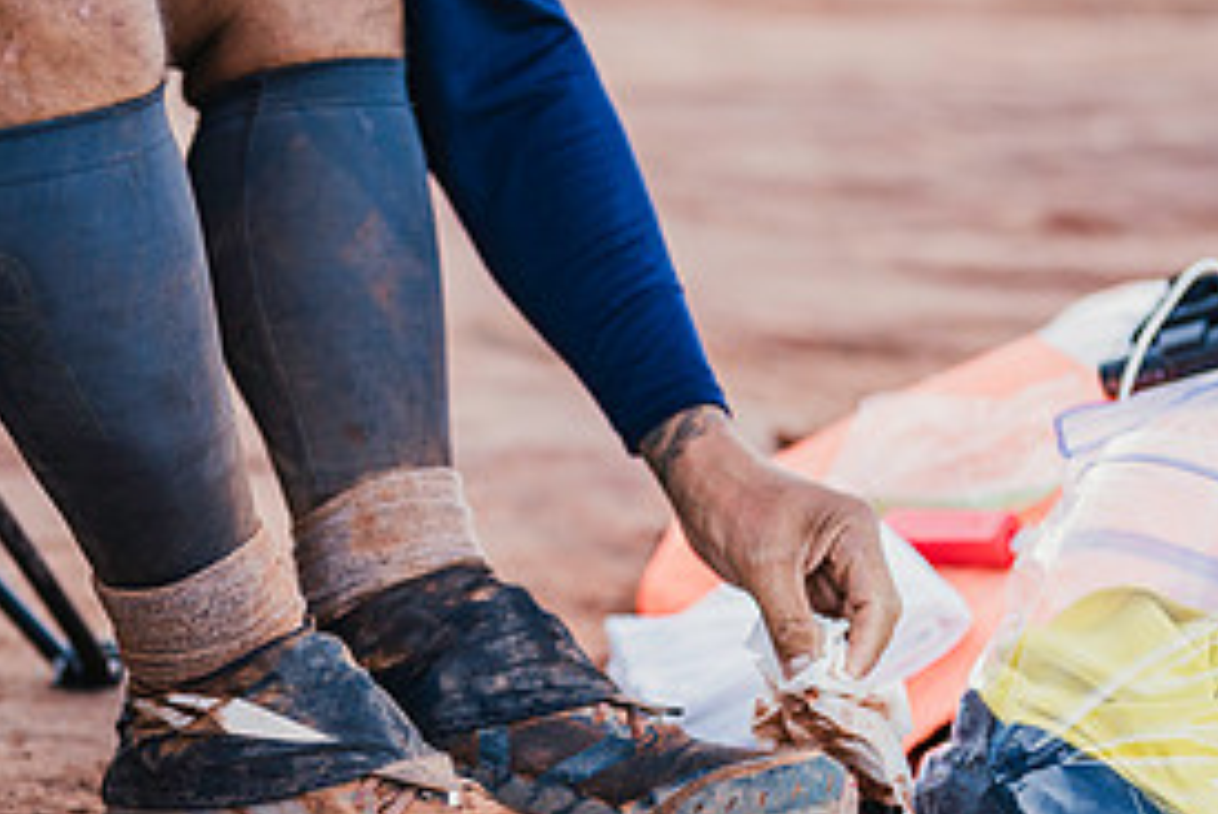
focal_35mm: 106
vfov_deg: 12.9
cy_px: 621
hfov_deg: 19.2
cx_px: 360
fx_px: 3588
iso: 100
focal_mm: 50
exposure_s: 1/400
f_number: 1.4
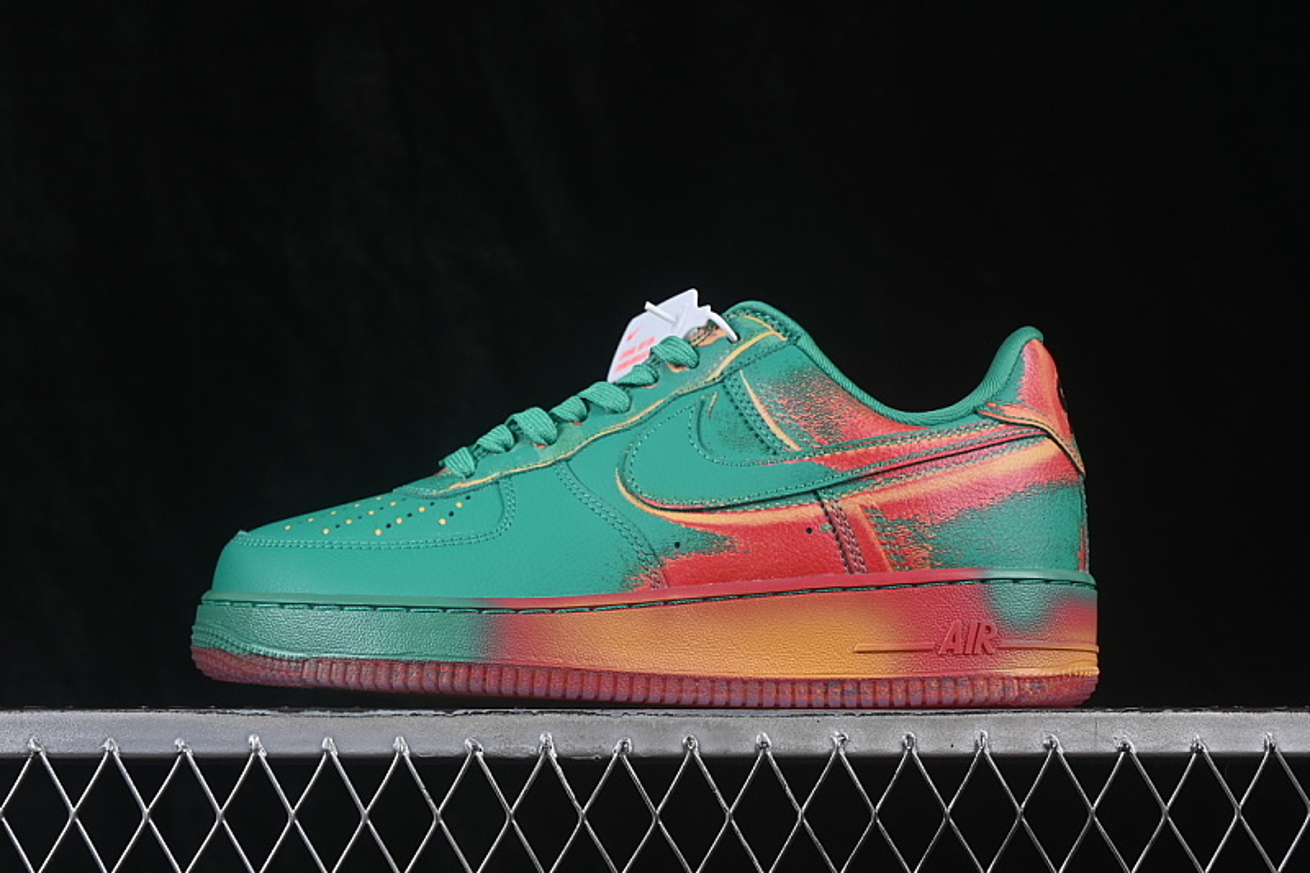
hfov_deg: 27.0
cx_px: 655
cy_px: 436
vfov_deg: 18.2
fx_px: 2728
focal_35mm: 75
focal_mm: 50
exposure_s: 1/80
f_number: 8
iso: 160
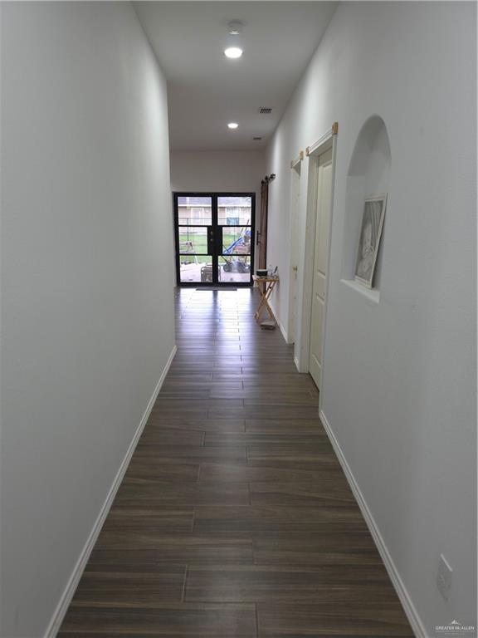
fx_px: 423
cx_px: 239
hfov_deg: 58.9
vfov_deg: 73.9
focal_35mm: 23
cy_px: 319
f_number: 1.7
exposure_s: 1/60
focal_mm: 6.3
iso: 160
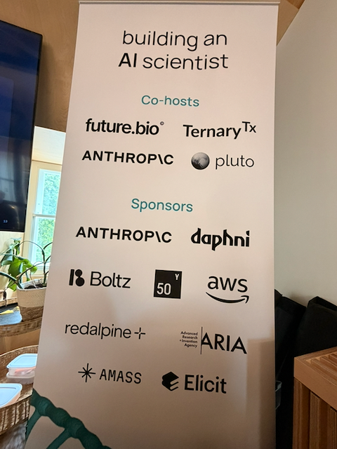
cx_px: 168
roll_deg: -2.9
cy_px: 224
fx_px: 182
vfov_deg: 102.1
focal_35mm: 14
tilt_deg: +2.8
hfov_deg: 85.7
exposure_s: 1/50
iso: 400
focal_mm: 2.22
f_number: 2.2
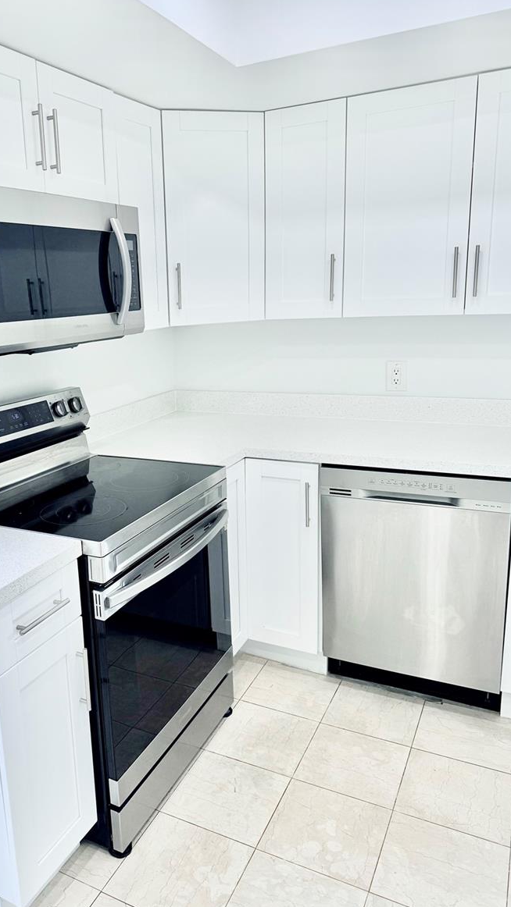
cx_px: 167
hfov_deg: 42.3
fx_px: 650
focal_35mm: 27
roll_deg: +2.0
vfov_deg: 69.8
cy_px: 447
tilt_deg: -13.2
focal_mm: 6.76
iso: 64
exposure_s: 1/227
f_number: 1.78
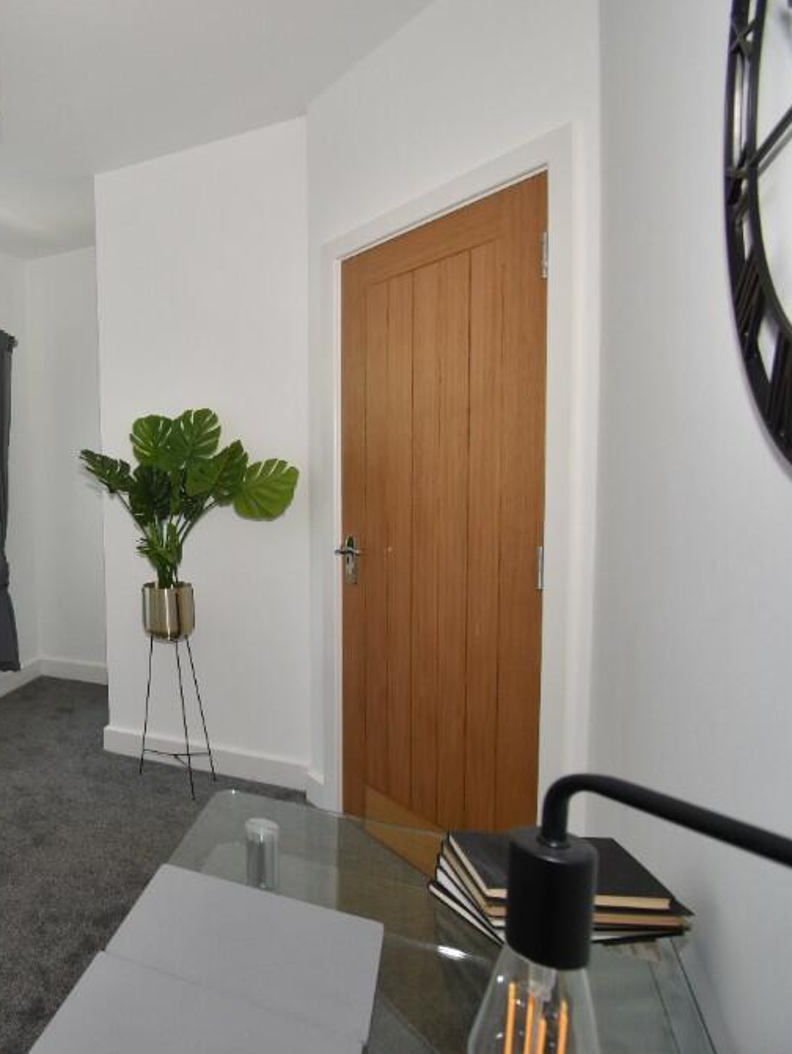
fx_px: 670
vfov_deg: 76.4
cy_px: 530
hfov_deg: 50.1
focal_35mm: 22
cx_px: 6
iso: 400
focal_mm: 10
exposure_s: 1/60
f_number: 5.6
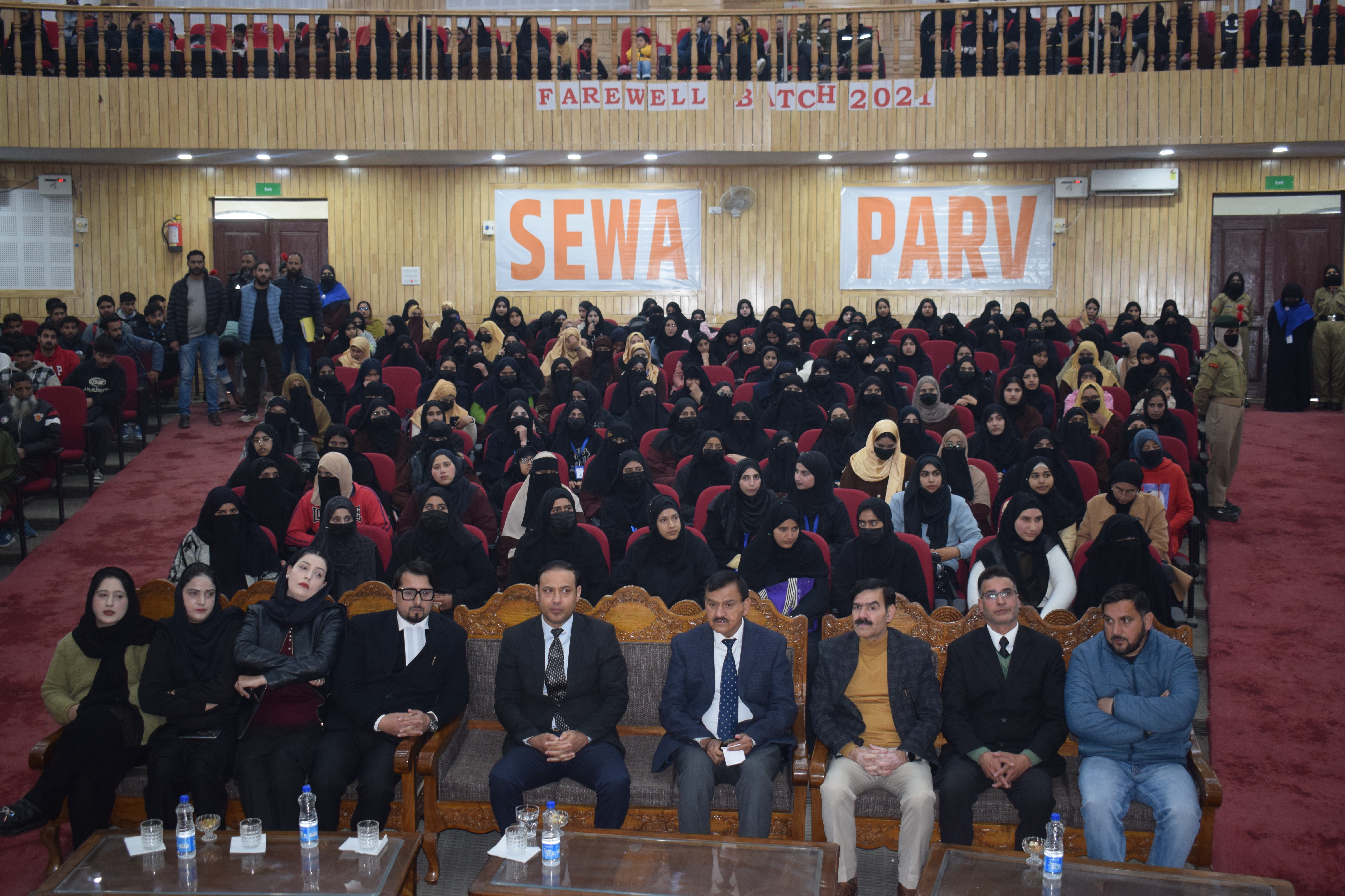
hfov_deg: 51.3
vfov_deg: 35.5
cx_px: 672
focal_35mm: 38
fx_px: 1401
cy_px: 448
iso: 1000
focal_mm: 25
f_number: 4
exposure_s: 1/60
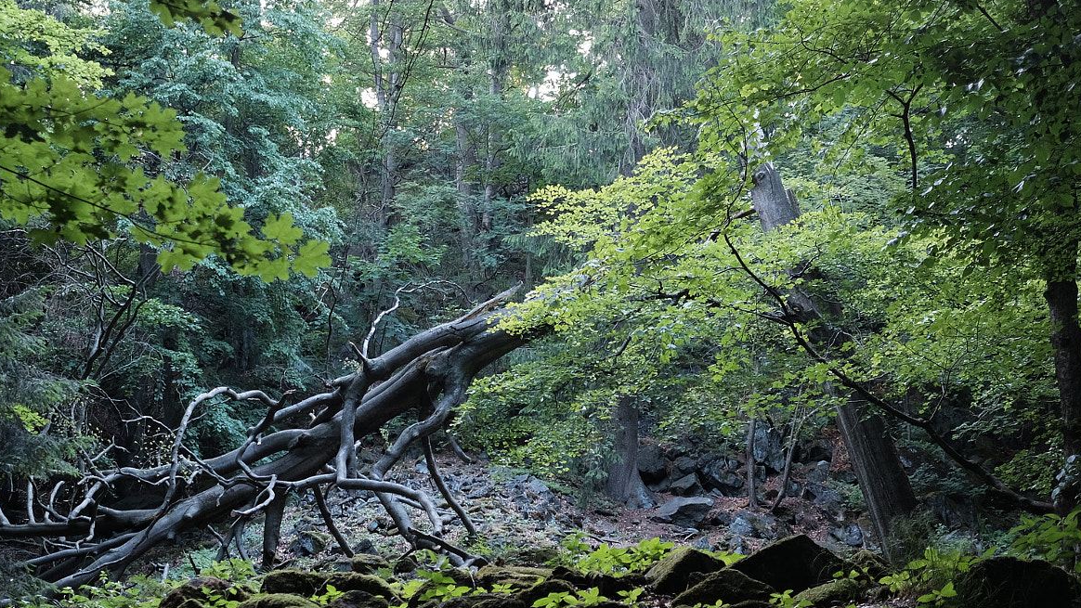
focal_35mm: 59
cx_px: 436
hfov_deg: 35.3
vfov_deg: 20.3
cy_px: 435
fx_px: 1691
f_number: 2.8
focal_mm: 27
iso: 400
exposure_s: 1/60
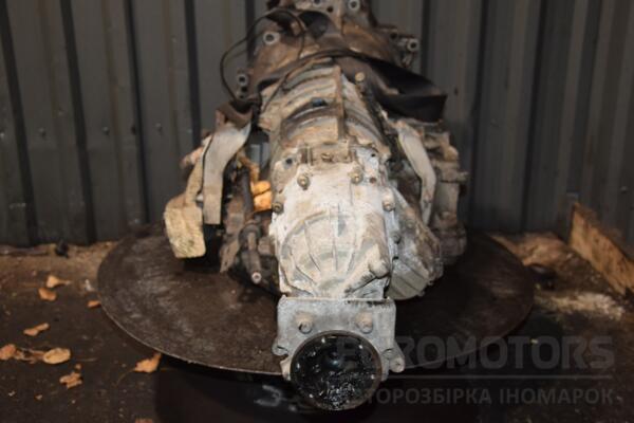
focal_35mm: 51
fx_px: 898
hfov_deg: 38.9
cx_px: 317
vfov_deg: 26.5
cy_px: 212
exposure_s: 1/60
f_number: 5
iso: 800
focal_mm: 34
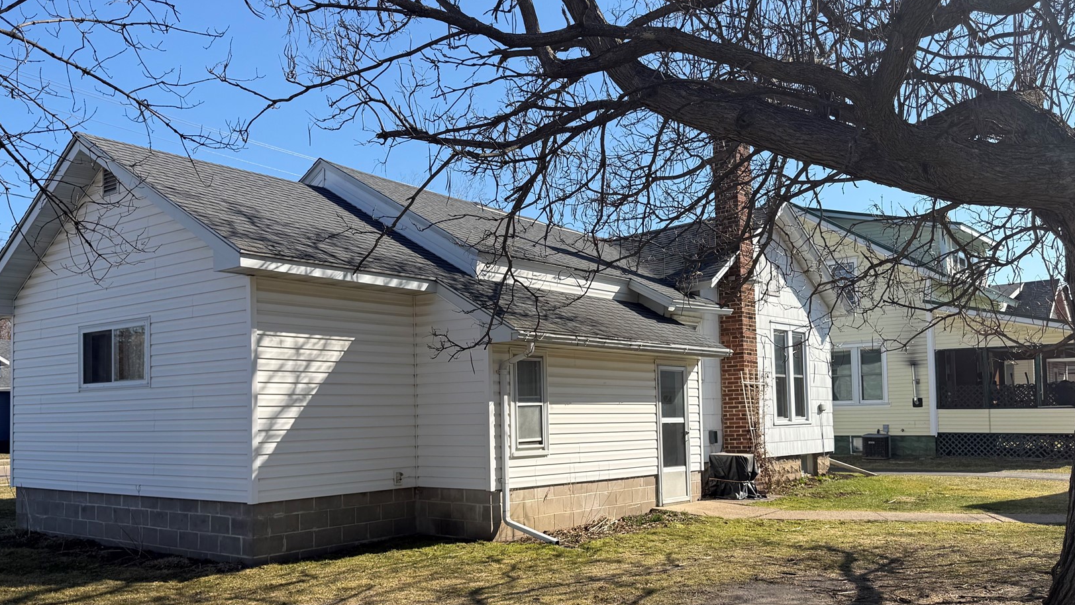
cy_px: 374
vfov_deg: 35.5
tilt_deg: +3.8
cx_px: 480
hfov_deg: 59.3
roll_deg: +0.7
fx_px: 941
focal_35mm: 33
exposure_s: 1/3279
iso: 80
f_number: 1.78
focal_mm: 6.76
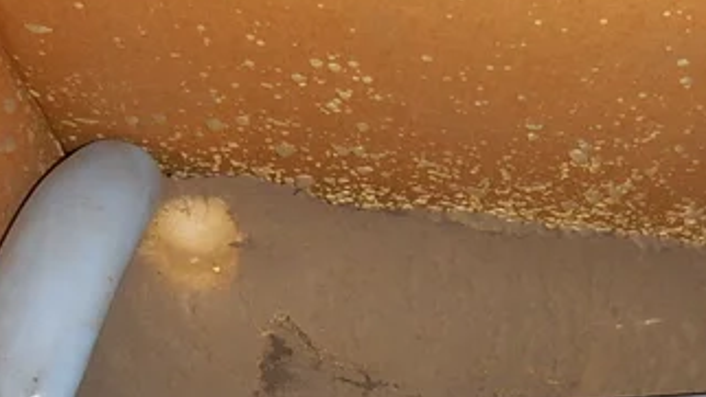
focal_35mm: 61
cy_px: 444
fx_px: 1142
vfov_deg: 18.9
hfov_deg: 33.8
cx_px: 509
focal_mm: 4.3
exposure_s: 1/30
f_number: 2.8
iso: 200
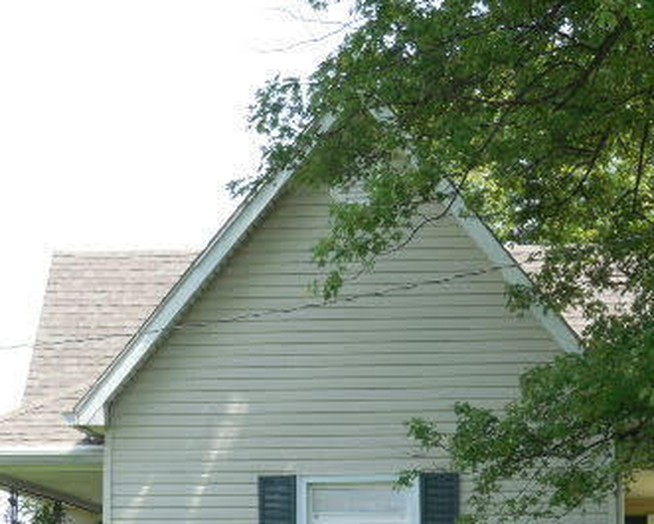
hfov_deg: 14.3
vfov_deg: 11.5
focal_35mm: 134
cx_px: 502
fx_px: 2594
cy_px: 465
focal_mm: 12.6
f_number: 4.4
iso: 125
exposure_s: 1/250
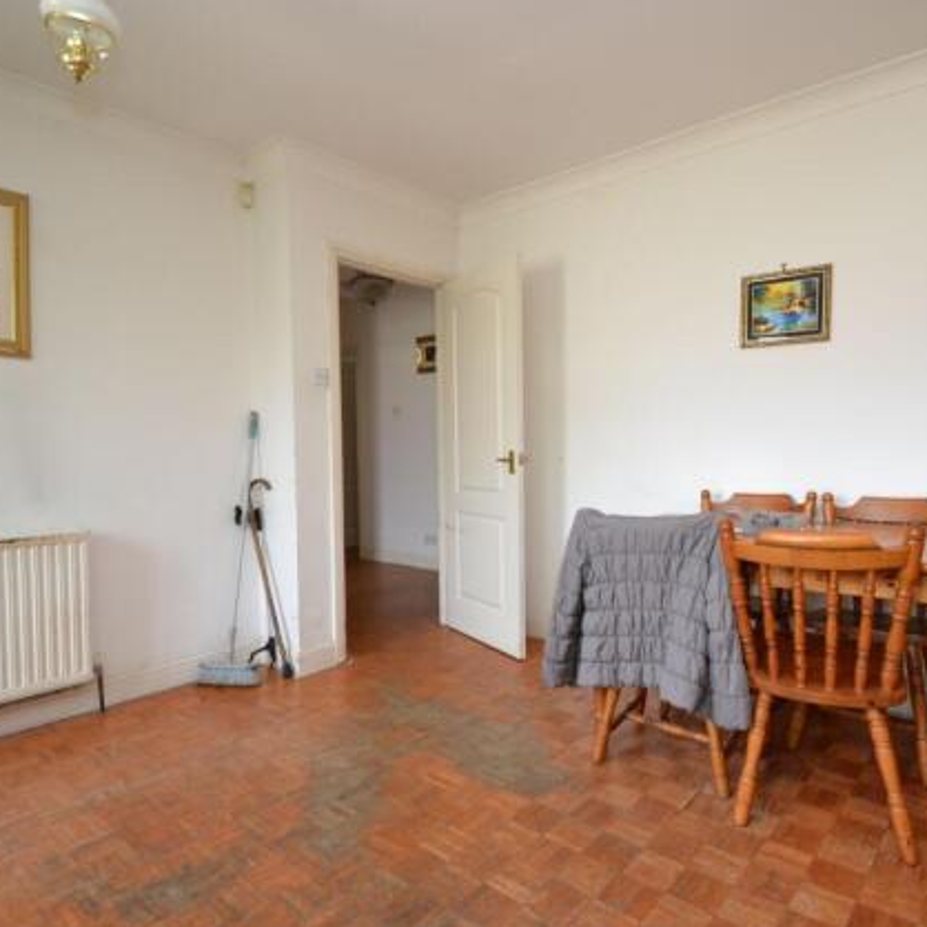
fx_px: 606
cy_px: 462
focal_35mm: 20
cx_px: 516
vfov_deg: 74.8
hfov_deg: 74.6
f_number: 3.5
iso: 560
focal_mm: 10
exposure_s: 1/60
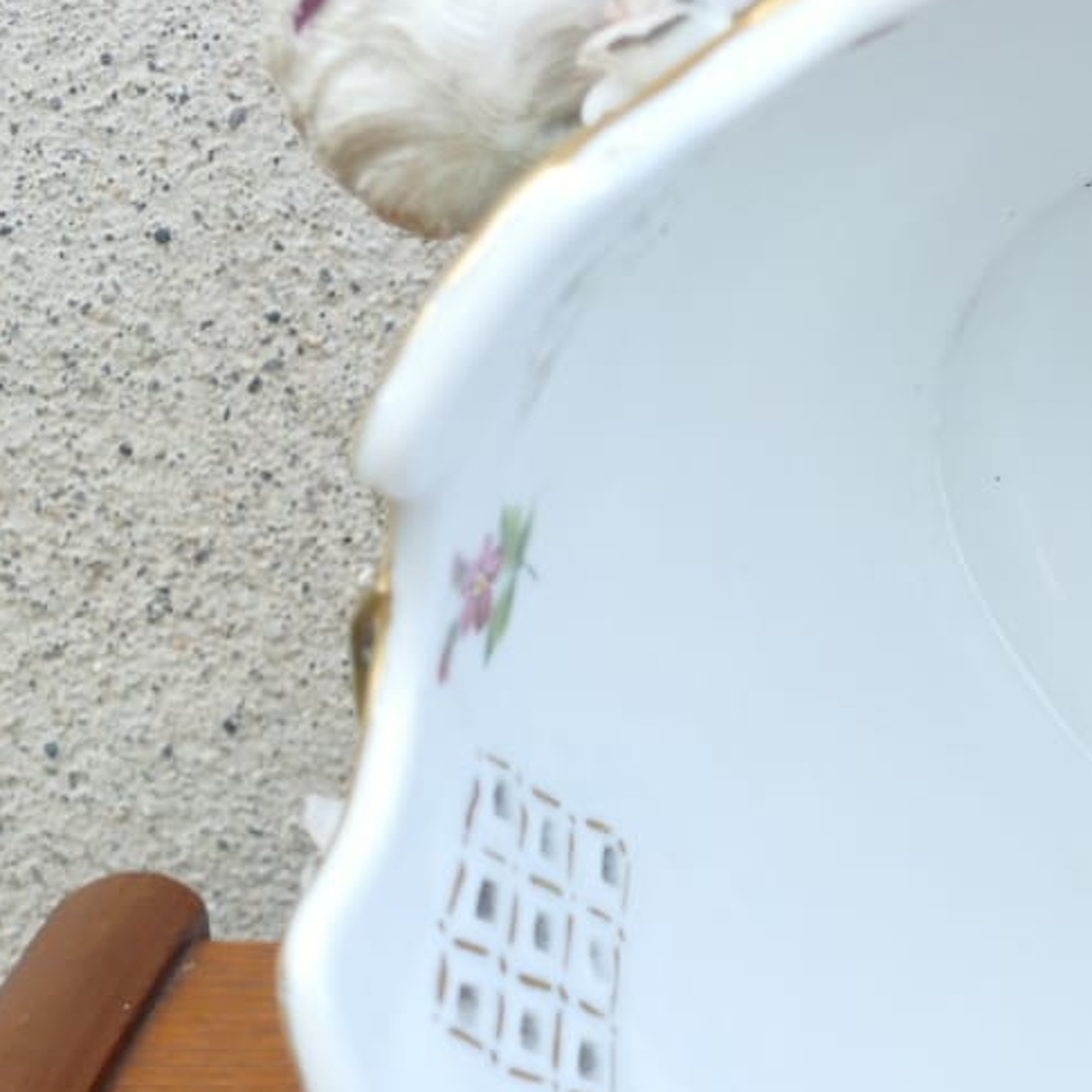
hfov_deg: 12.2
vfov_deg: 12.8
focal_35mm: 136
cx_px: 1634
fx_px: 4854
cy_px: 914
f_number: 4.5
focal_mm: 17.54
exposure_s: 1/80
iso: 200
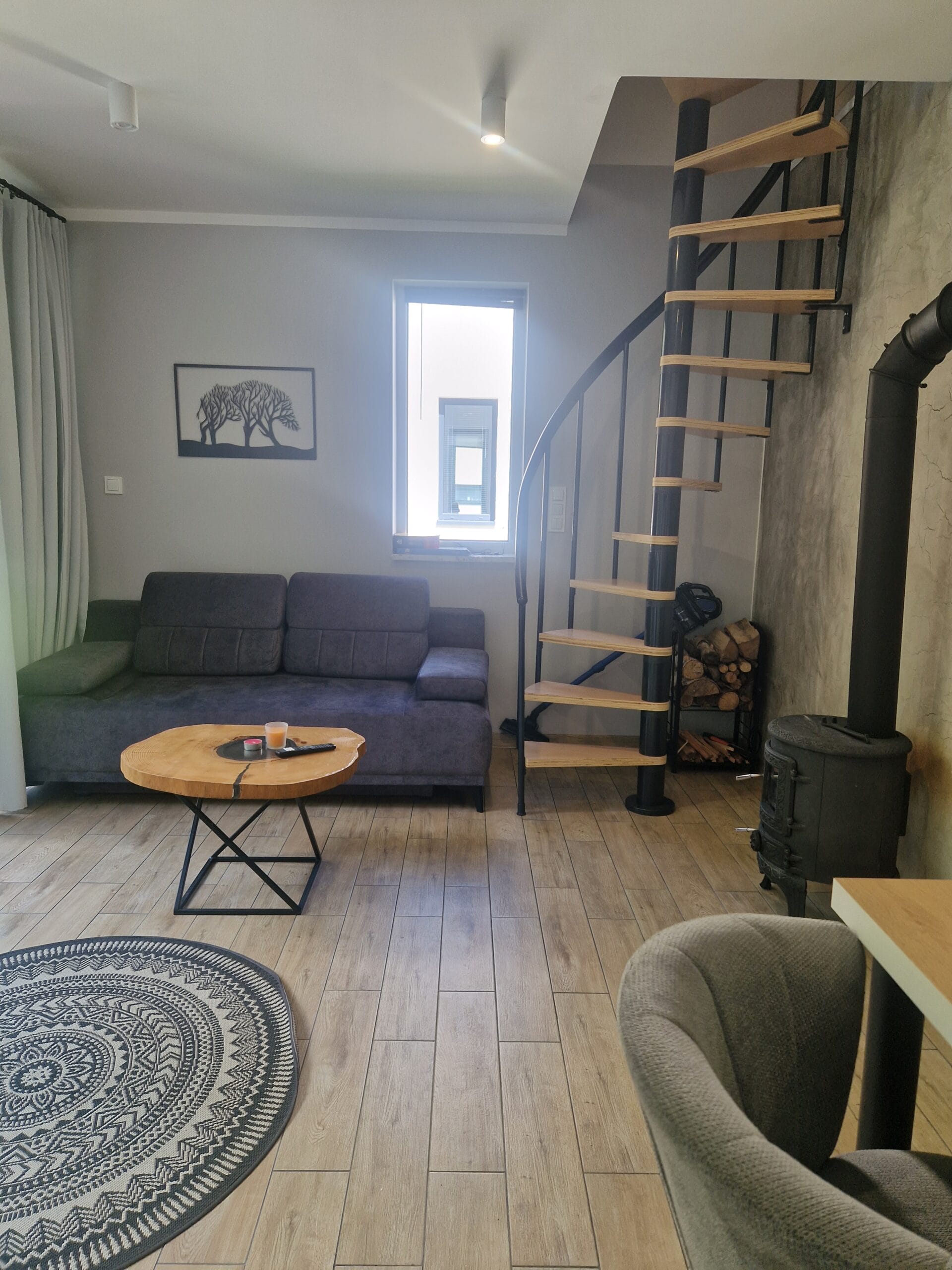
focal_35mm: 23
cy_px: 635
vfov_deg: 73.9
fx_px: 843
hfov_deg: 58.9
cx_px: 476
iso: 64
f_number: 1.8
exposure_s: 1/100
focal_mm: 5.4
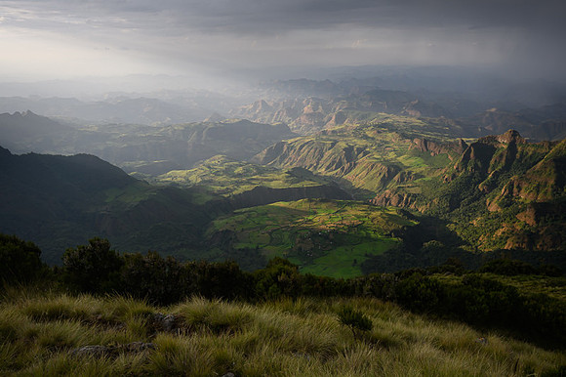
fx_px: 377
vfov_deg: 53.1
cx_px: 283
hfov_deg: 73.8
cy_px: 188
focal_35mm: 24
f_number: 4
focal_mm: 24
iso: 160
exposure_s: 1/640
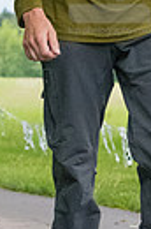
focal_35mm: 389
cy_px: -14
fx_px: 2460
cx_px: 110
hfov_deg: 3.5
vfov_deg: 5.3
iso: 6400
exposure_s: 1/1250
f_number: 5.6
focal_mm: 75
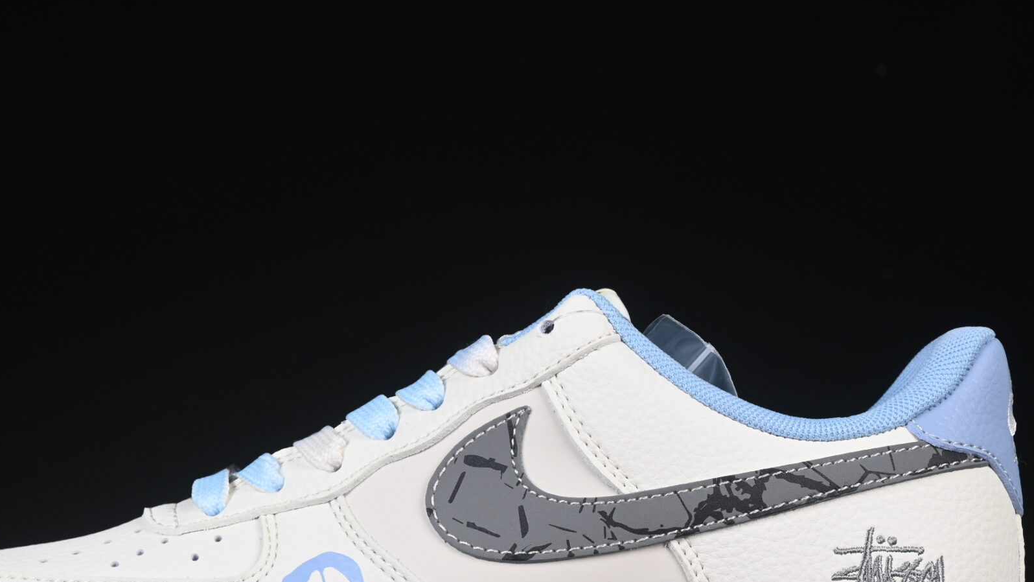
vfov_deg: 9.6
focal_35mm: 126
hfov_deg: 17.0
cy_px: 460
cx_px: 437
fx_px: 3455
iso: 160
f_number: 8
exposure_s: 1/100
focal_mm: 50
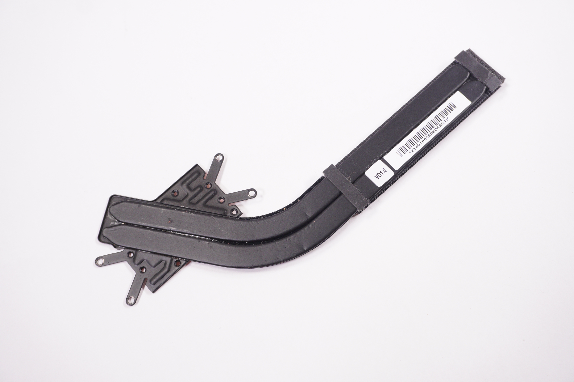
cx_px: 287
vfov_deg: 35.4
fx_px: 597
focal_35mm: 38
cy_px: 191
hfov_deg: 51.3
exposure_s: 1/200
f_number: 5.6
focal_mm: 25
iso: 640
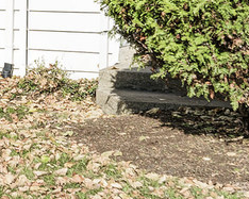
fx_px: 766
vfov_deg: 14.4
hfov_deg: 16.5
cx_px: -145
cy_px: -21
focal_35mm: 104
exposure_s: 1/250
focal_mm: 16
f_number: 7.1
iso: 100
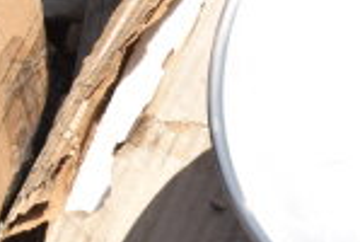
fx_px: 1473
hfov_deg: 12.4
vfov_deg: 9.4
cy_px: 103
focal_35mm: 147
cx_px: 703
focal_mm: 24
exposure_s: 1/320
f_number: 9
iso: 200
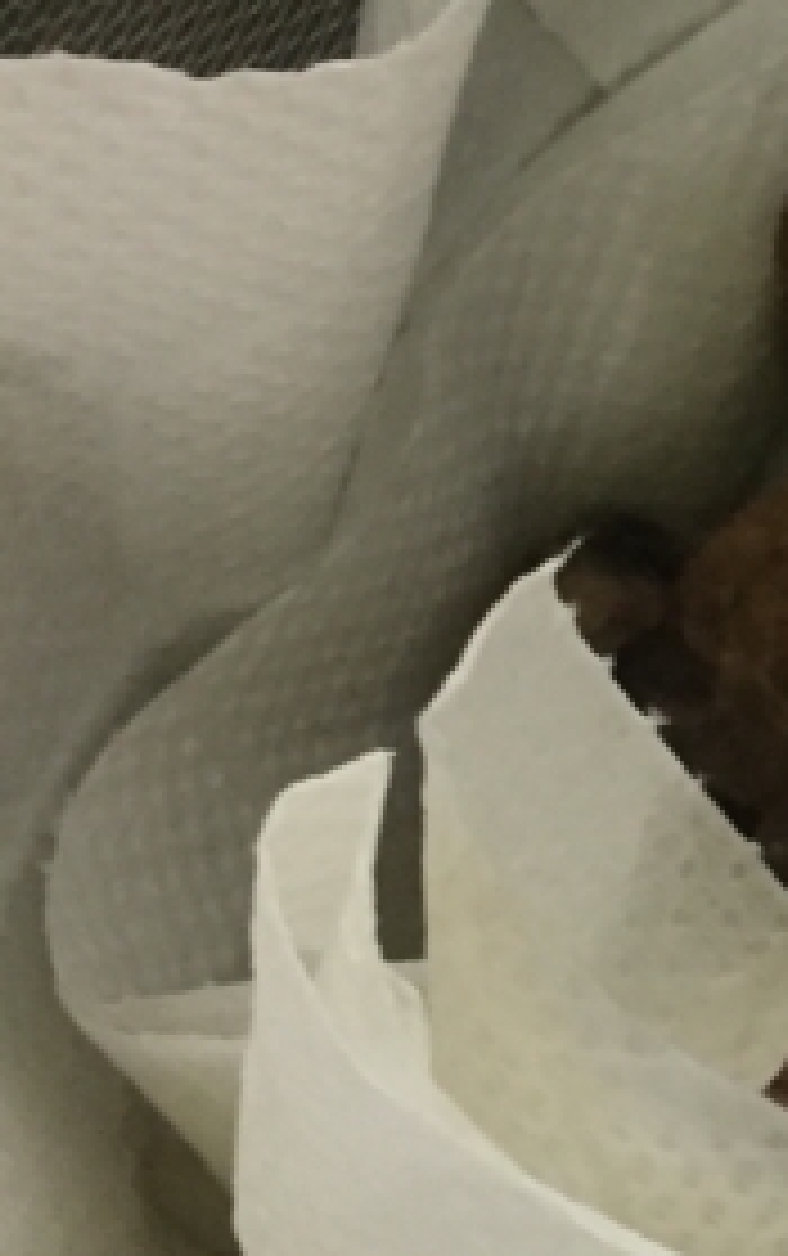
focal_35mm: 88
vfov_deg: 23.5
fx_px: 3016
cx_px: 1333
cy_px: 783
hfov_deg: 13.6
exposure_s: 1/15
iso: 320
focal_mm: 4.15
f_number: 2.2
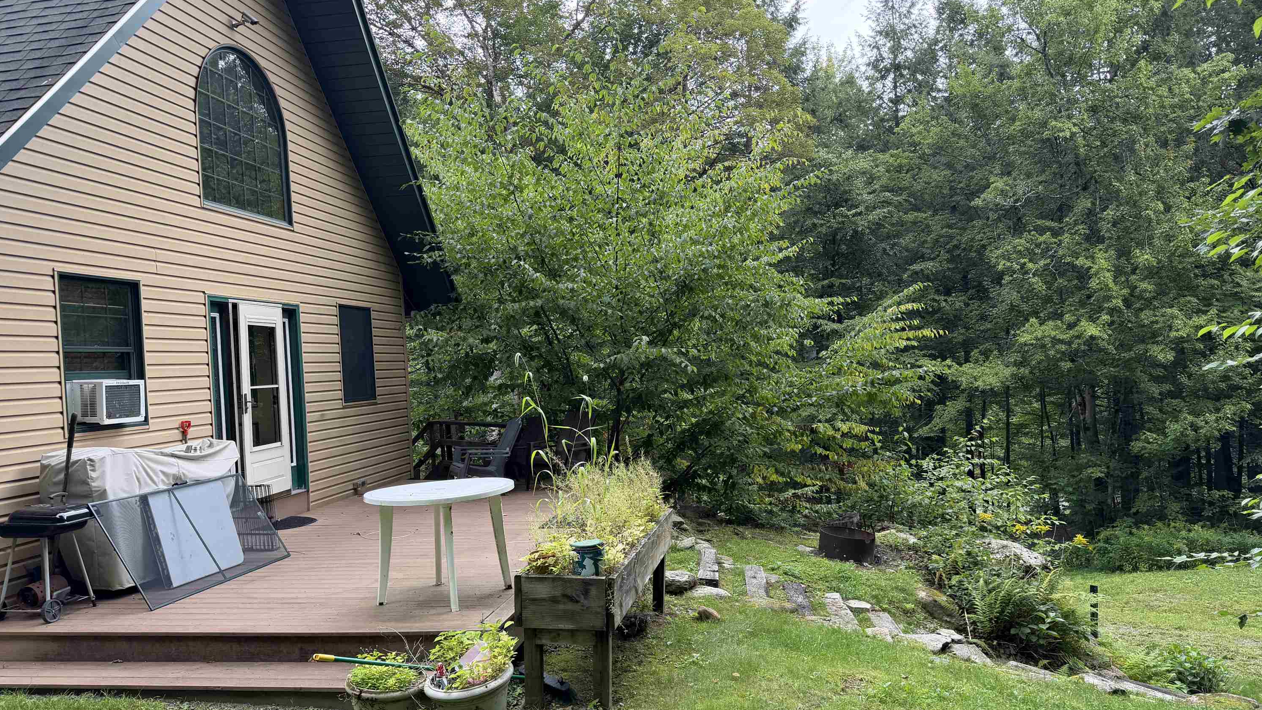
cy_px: 390
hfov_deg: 69.9
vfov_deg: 42.8
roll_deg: +3.3
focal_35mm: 27
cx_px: 617
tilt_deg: -1.2
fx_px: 903
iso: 80
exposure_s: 1/321
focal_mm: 6.76
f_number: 1.78
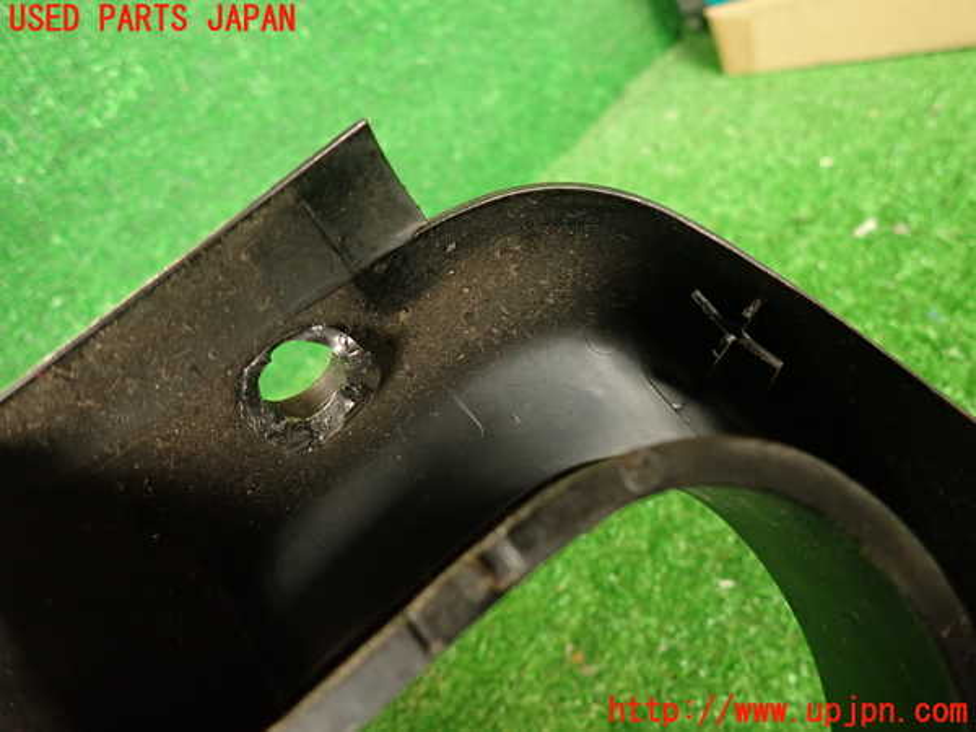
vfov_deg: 54.9
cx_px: 488
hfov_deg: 69.4
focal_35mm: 25
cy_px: 366
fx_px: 705
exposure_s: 1/30
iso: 320
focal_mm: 4.5
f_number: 2
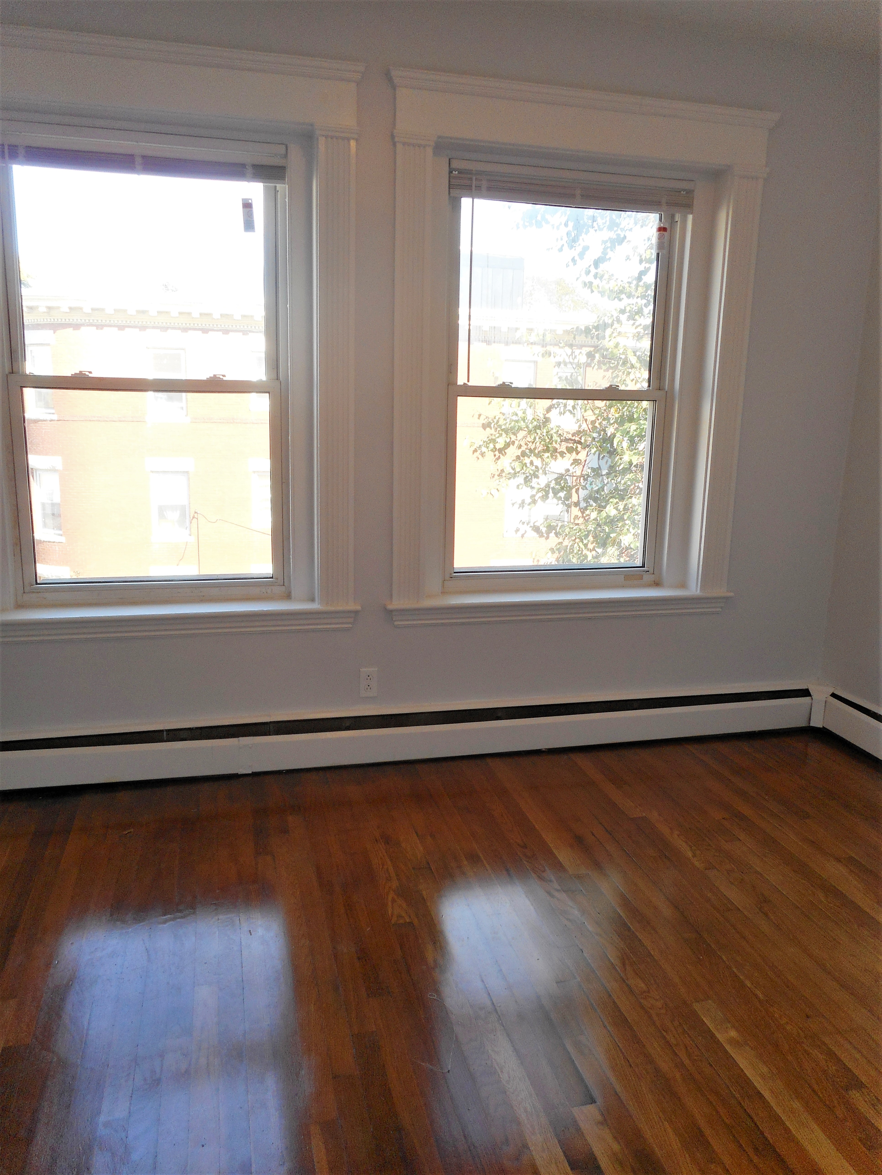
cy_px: 588
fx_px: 849
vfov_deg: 69.4
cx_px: 441
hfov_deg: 54.9
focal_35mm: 25
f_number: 3.7
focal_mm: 4.5
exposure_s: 1/50
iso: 80
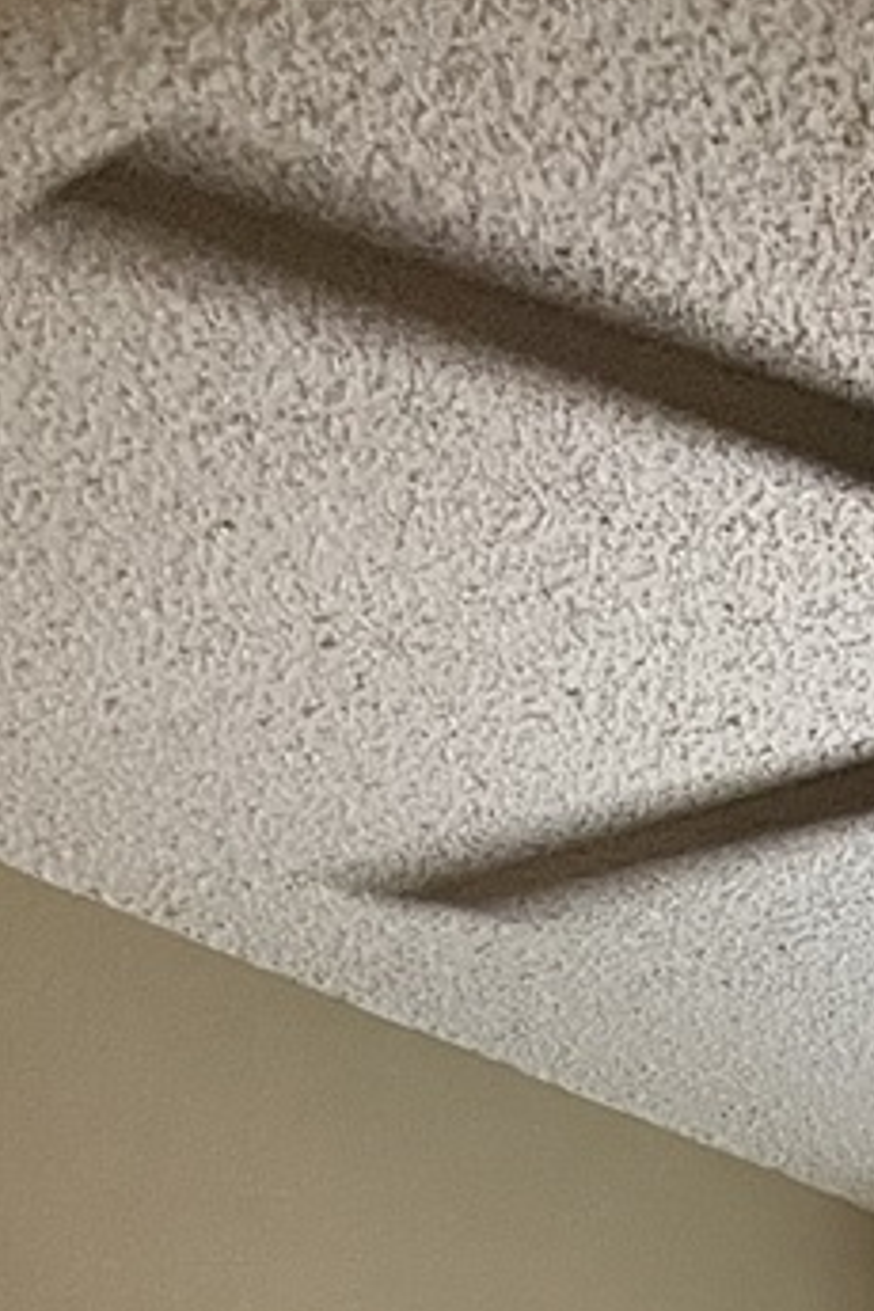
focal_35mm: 113
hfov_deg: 11.4
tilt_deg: +0.4
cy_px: 2432
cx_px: 1501
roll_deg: -0.2
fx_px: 4115
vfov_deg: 15.3
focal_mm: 5.1
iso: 500
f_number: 1.6
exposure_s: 1/60
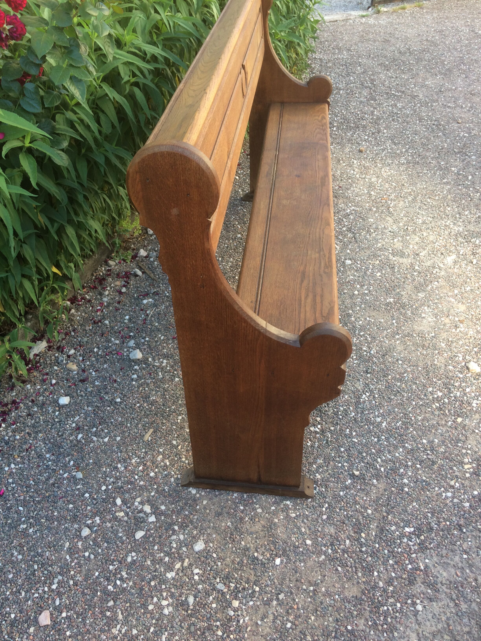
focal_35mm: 29
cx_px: 240
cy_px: 320
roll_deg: +0.1
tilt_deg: -37.1
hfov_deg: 48.2
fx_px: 537
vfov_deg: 61.7
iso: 40
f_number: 2.2
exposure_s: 1/100
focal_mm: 4.15
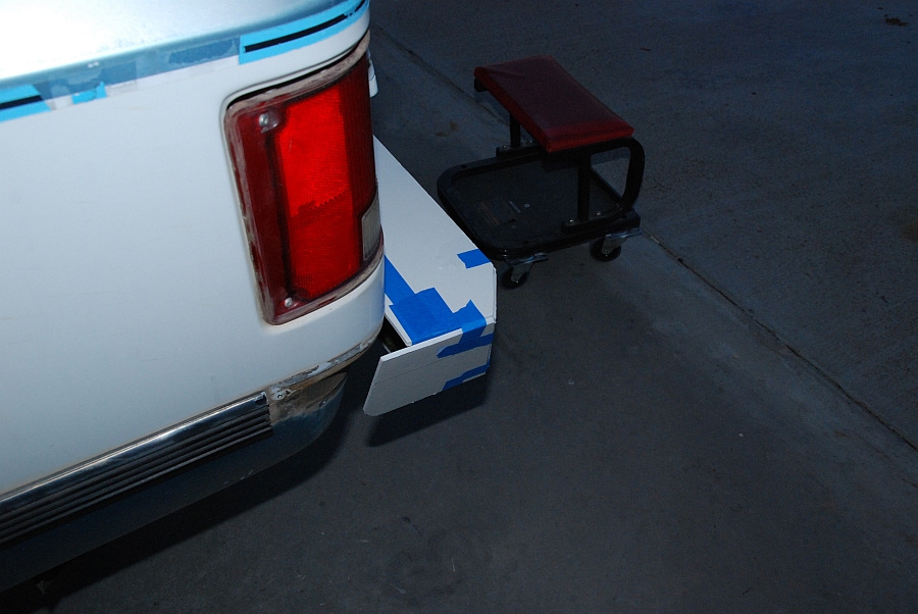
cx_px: 459
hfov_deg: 57.2
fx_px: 842
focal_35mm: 33
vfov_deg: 40.1
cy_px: 307
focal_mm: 22
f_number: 8
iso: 800
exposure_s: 1/125
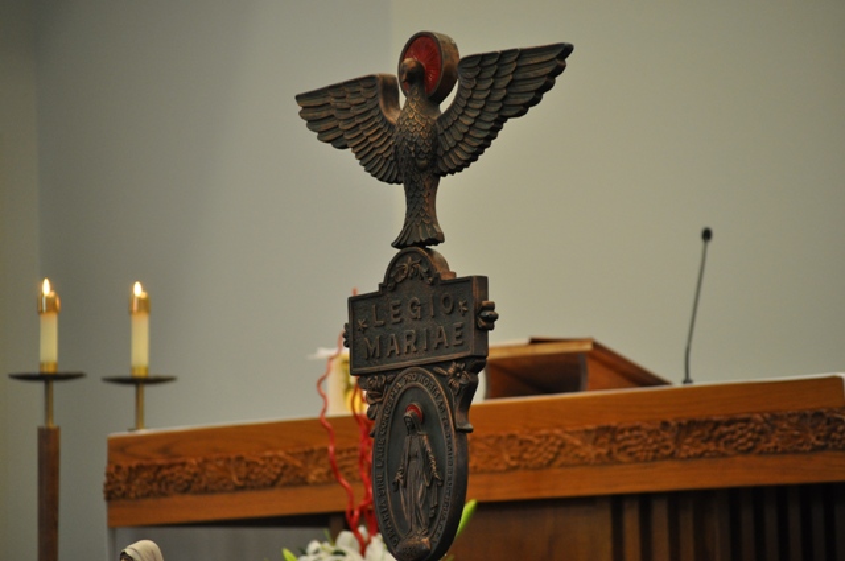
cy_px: 280
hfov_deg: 11.0
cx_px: 422
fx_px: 4395
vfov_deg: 7.3
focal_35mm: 188
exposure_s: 1/40
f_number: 4.8
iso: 800
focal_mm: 125
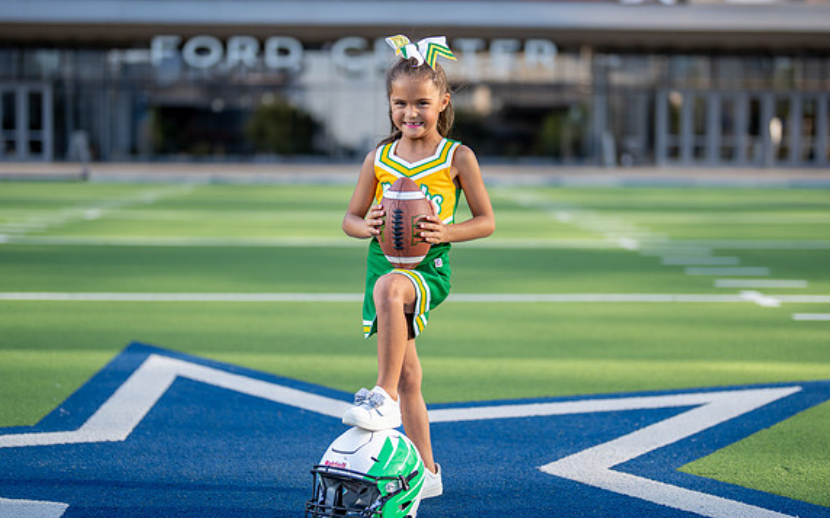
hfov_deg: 31.1
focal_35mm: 66
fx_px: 1492
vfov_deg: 19.7
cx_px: 421
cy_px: 247
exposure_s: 1/2500
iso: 100
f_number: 1.2
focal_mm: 50
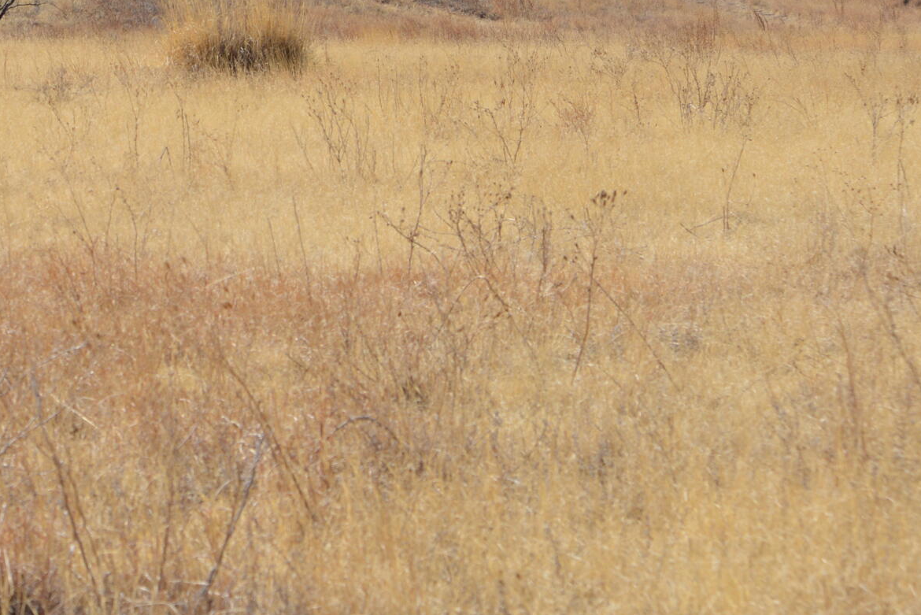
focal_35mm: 159
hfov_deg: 12.7
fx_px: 4069
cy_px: -60
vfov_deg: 8.6
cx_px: -43
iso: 200
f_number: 7.1
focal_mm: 62
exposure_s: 1/800
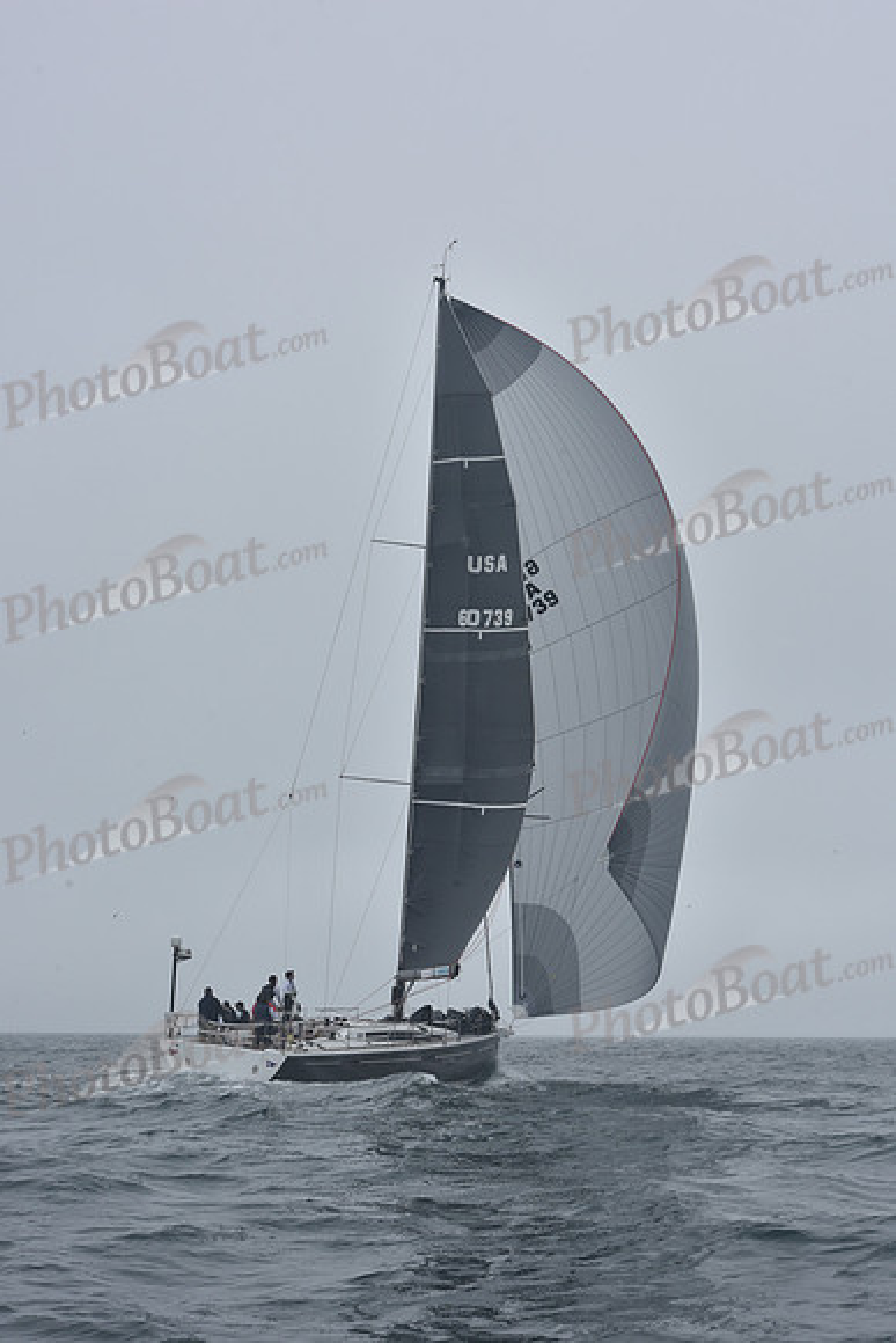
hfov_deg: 19.5
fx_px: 2612
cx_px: 448
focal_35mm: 70
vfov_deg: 28.8
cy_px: 672
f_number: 11
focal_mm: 70
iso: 250
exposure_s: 1/800
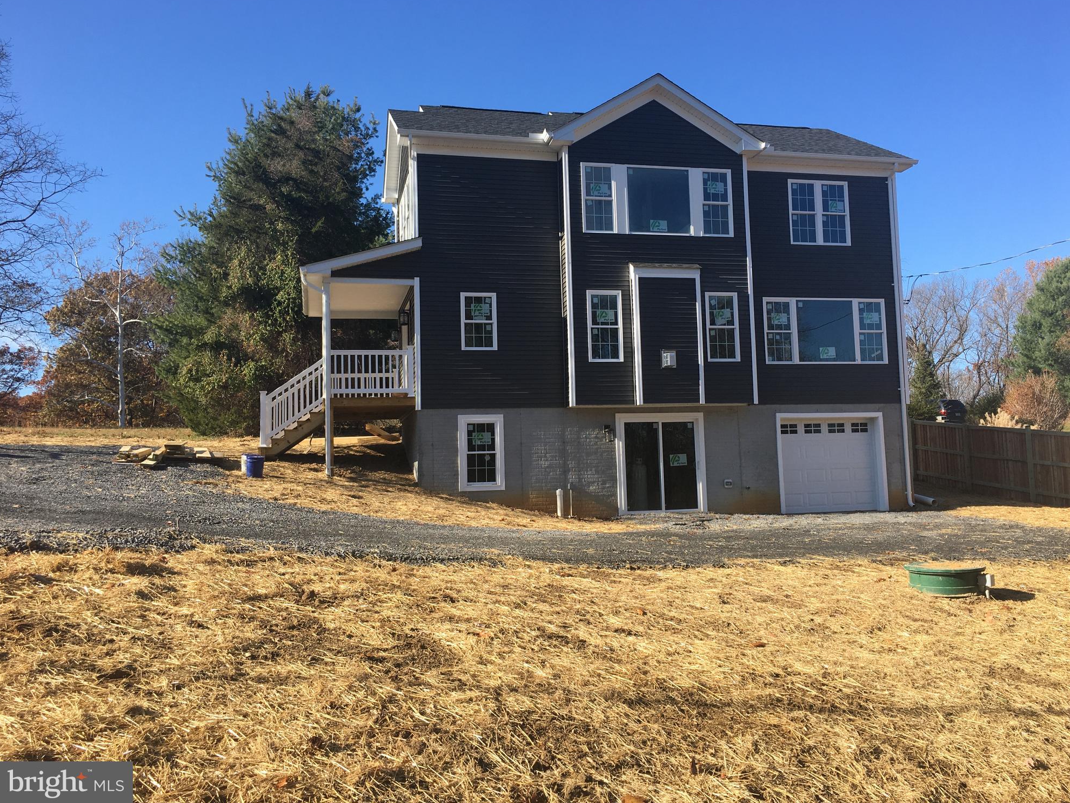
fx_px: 927
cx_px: 551
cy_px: 390
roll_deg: +1.8
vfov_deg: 46.8
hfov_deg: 60.0
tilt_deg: +5.5
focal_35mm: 30
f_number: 2.2
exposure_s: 1/725
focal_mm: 4.15
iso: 25
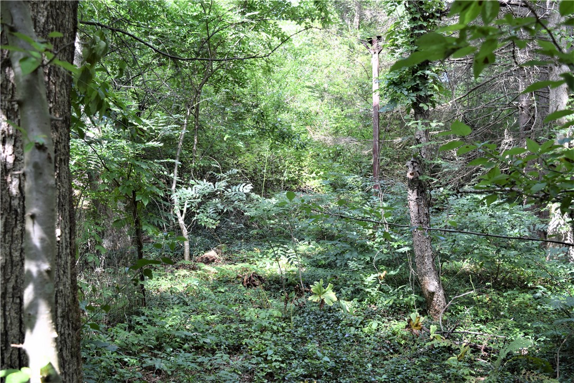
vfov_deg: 36.9
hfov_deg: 53.1
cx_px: 287
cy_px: 192
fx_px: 574
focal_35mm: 36
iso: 400
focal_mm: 24
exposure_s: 1/125
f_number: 5.6
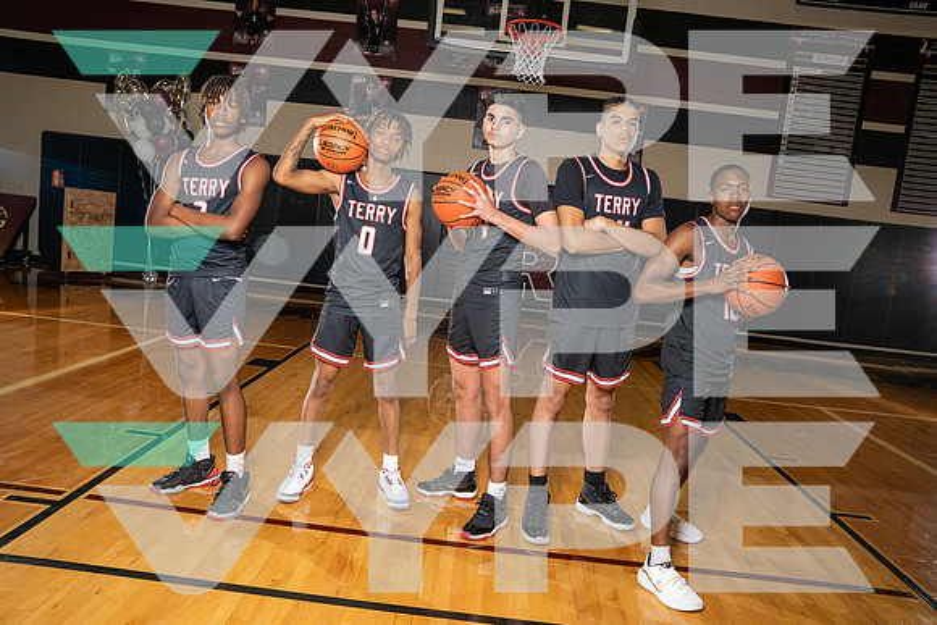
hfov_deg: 65.5
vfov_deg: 46.4
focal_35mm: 28
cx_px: 468
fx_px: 729
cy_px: 312
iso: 320
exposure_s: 1/250
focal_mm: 28
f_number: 7.1
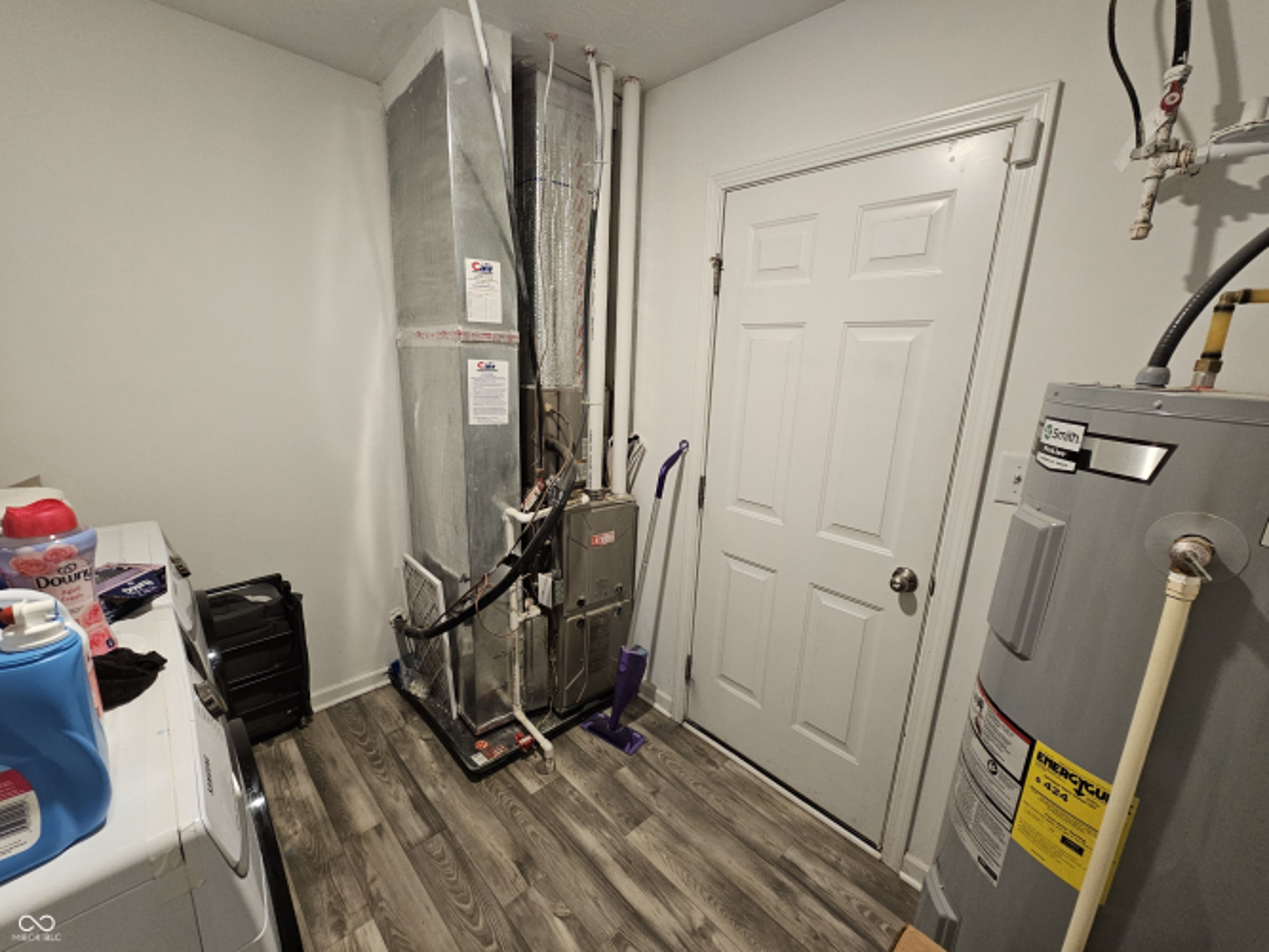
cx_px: 634
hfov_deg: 106.2
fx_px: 476
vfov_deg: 89.9
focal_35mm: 13
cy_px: 476
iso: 320
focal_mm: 2.2
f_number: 2.2
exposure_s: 1/40
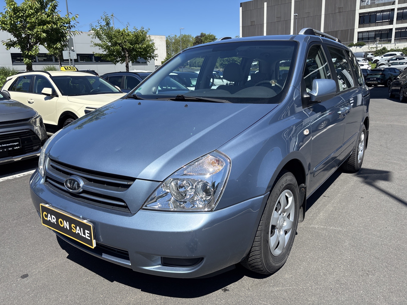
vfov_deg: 53.1
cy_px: 152
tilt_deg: -11.9
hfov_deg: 67.3
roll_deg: +2.8
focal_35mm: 26
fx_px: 306
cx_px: 204
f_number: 1.6
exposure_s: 1/2193
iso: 50
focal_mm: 5.96
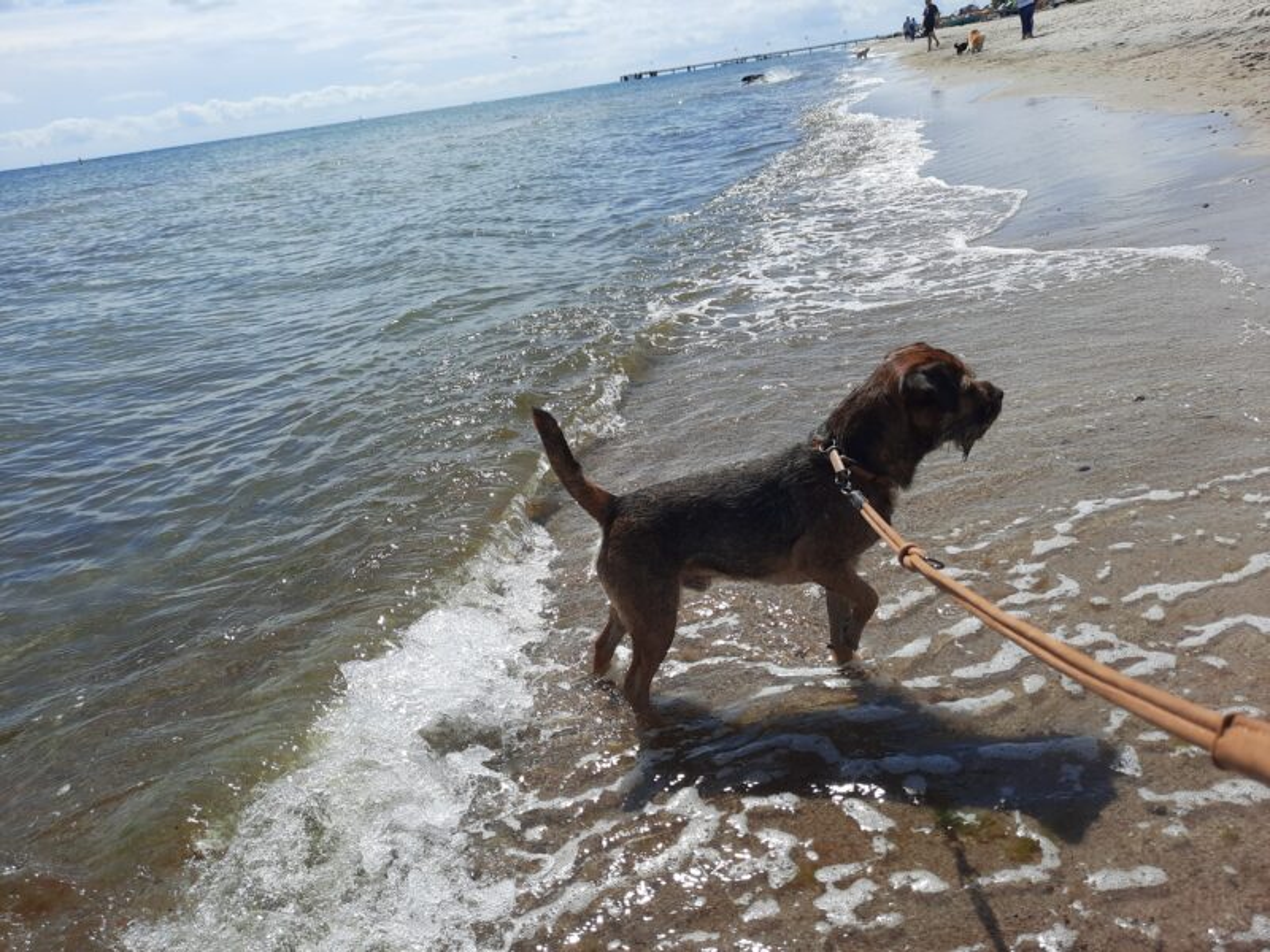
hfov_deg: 69.4
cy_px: 476
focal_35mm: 25
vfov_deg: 54.9
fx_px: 917
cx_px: 635
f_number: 2
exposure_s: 1/1736
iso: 32
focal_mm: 4.6
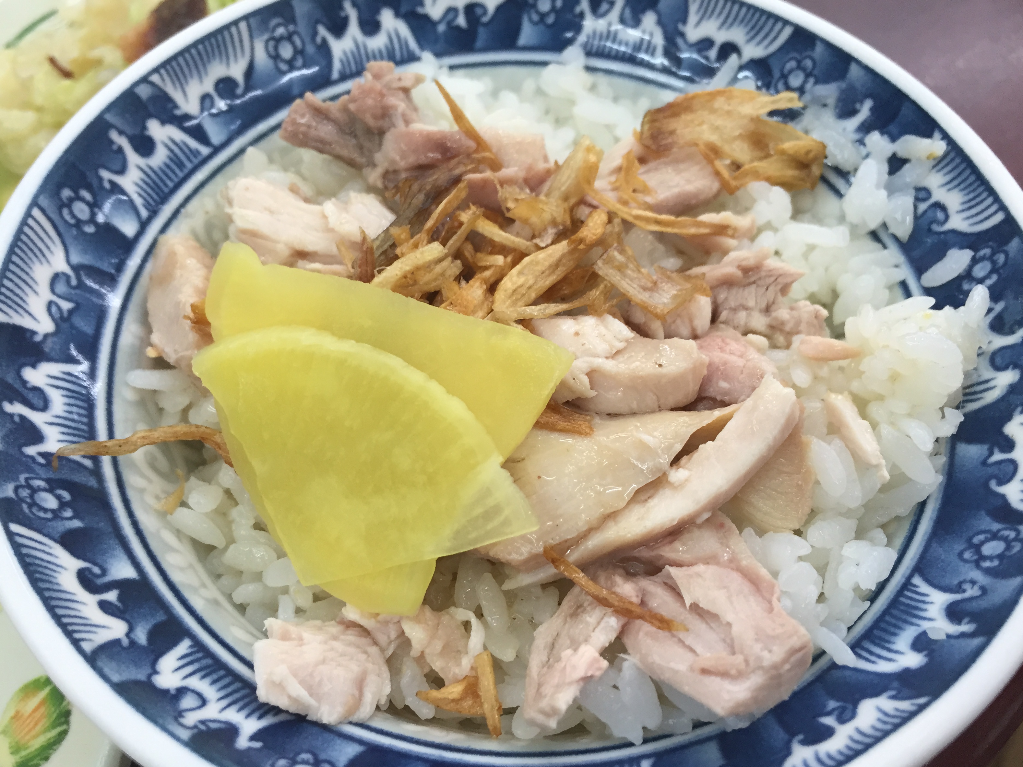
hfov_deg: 60.0
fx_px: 887
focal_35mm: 30
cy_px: 390
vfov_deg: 46.8
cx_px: 518
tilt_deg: -57.0
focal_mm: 4.15
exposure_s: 1/30
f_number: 2.2
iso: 40
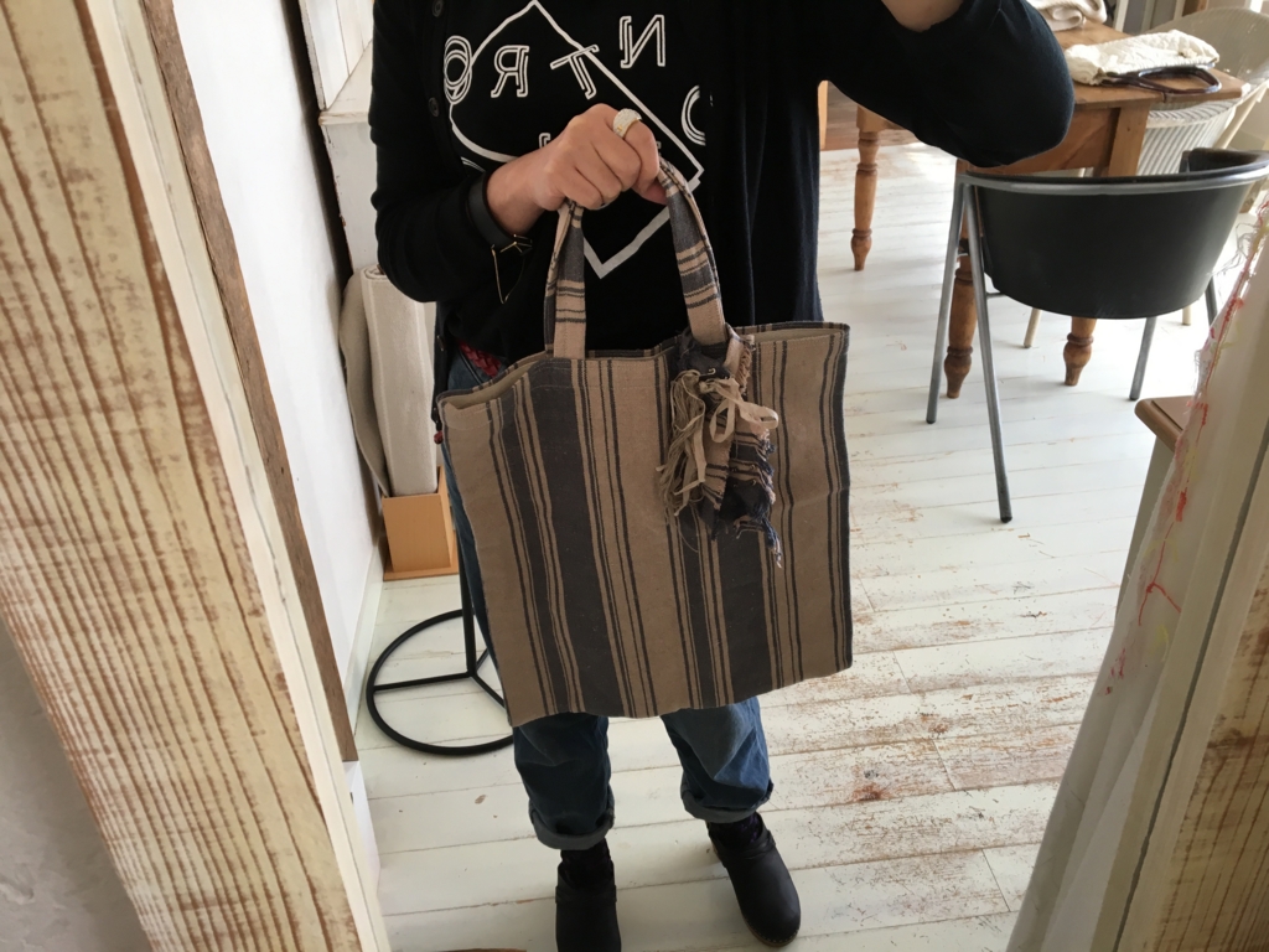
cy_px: 476
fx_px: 1063
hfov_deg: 61.7
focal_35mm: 29
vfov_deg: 48.2
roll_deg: +2.5
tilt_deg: -32.0
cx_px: 634
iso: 25
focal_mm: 4.15
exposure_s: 1/40
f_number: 2.2
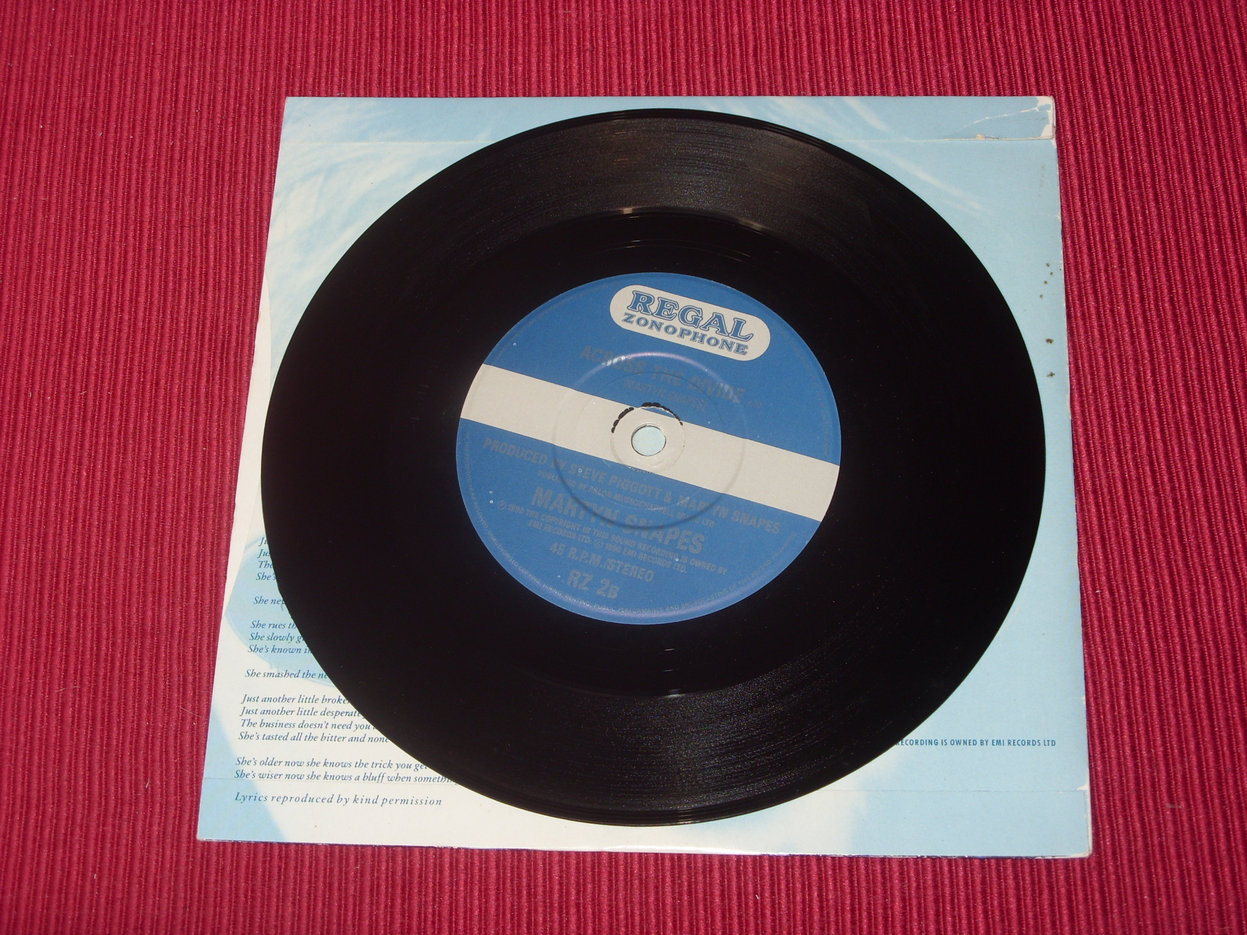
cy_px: 468
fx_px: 2486
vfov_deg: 21.3
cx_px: 624
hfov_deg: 28.2
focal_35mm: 69
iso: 50
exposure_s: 1/148
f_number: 3.2
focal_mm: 11.4
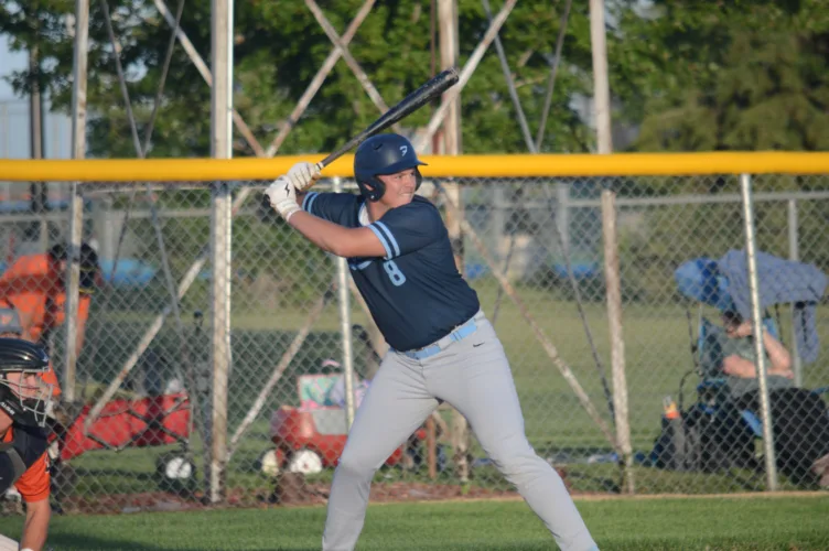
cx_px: 414
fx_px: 10353
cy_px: 276
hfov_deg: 4.6
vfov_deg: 3.0
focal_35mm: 450
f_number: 5.6
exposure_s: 1/640
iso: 400
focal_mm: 300
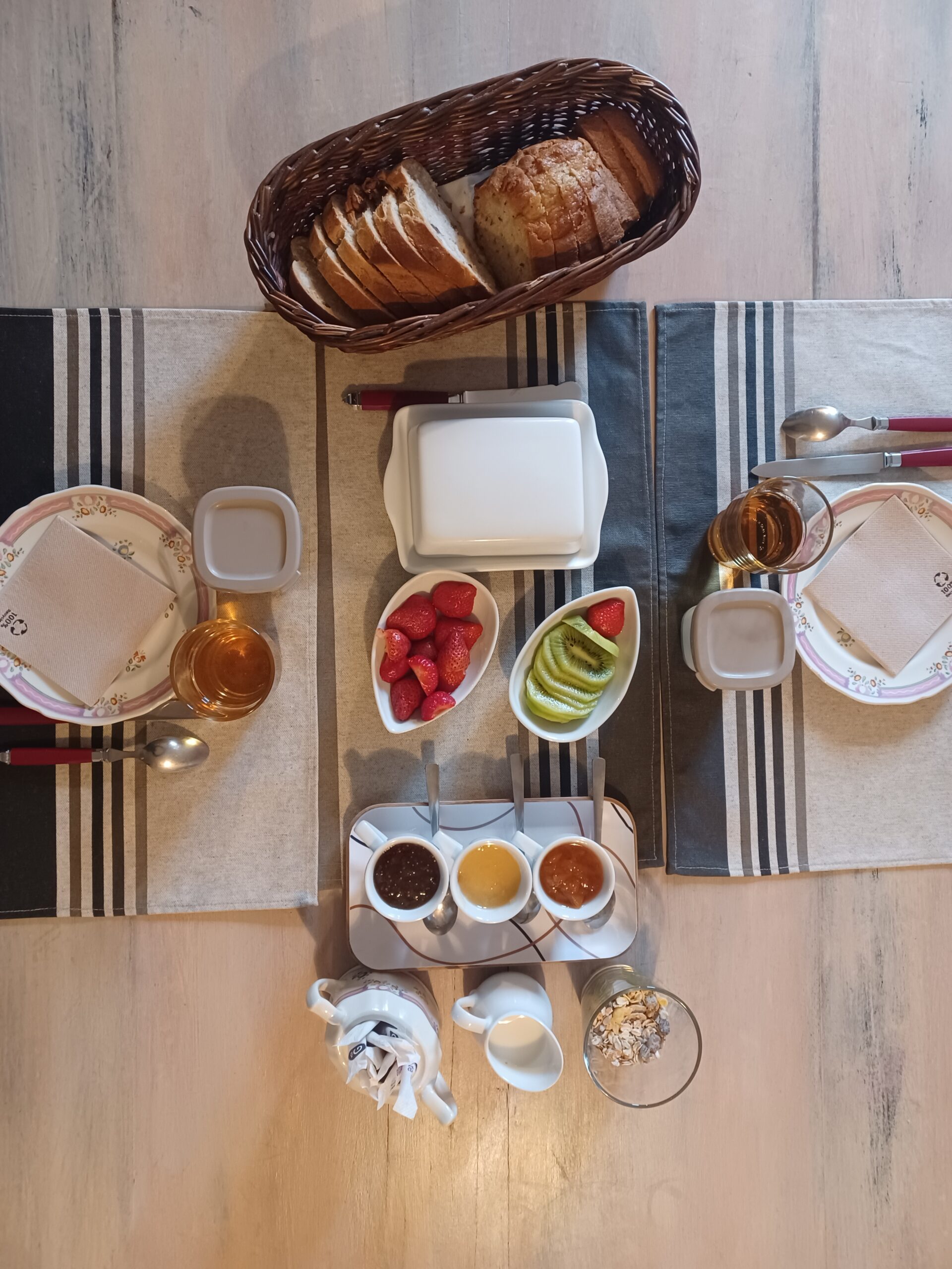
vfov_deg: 69.4
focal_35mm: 25
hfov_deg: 54.9
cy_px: 634
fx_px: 917
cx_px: 476
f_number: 1.8
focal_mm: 4.6
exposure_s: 1/25
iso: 640
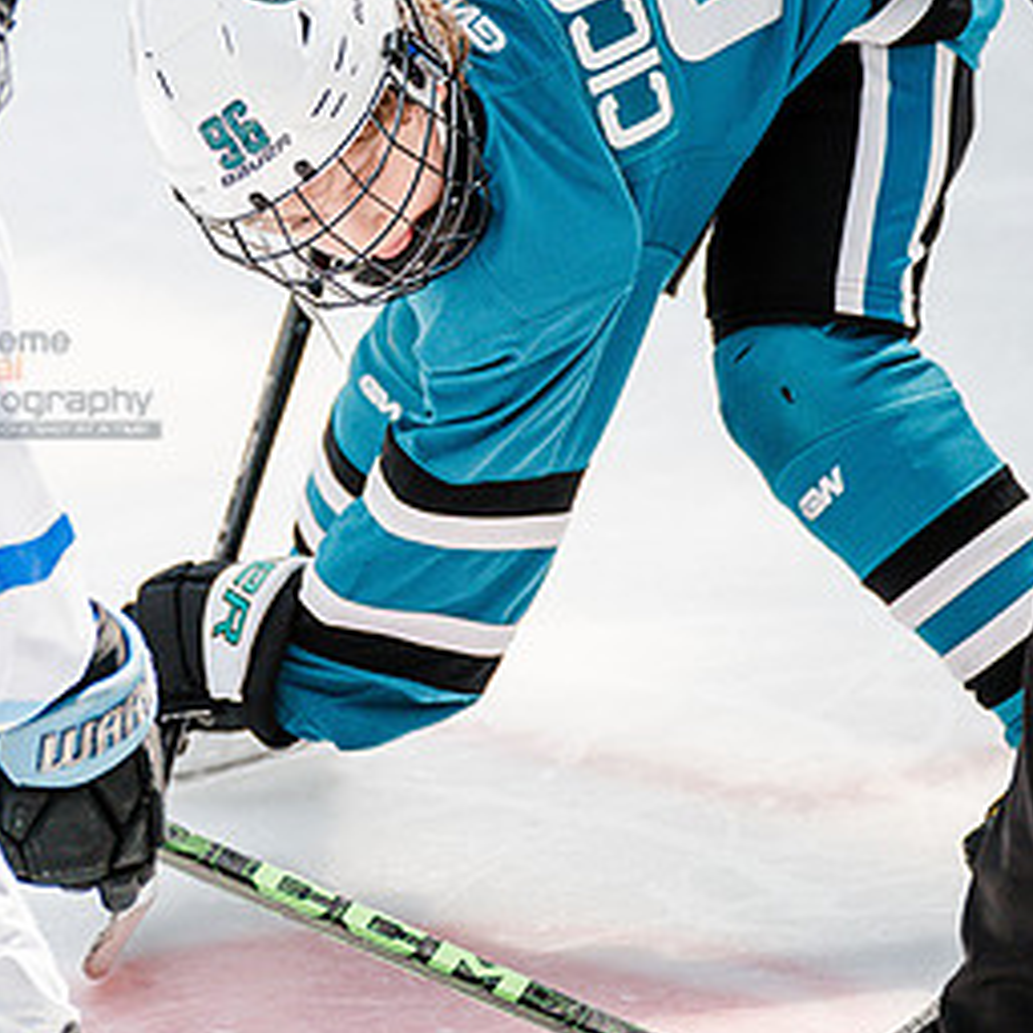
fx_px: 13572
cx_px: -8
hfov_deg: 4.4
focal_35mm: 402
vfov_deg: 4.4
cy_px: 377
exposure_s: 1/2500
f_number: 3.5
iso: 1250
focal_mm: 209
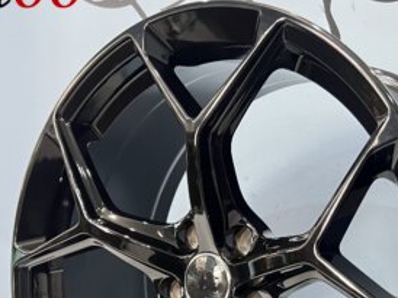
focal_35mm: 57
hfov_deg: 33.6
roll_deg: +0.4
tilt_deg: -2.4
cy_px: 281
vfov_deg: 24.7
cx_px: 257
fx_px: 655
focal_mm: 5.7
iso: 800
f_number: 1.5
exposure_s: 1/25
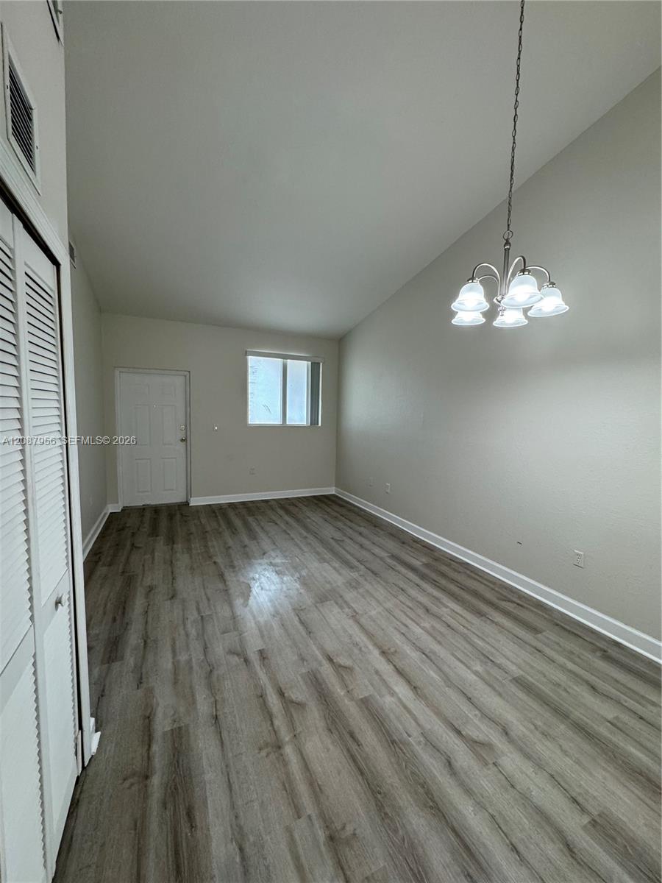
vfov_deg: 102.1
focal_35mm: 14
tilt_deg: -4.4
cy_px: 442
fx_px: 357
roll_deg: -0.7
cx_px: 331
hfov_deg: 85.7
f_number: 2.2
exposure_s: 1/120
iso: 200
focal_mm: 2.22
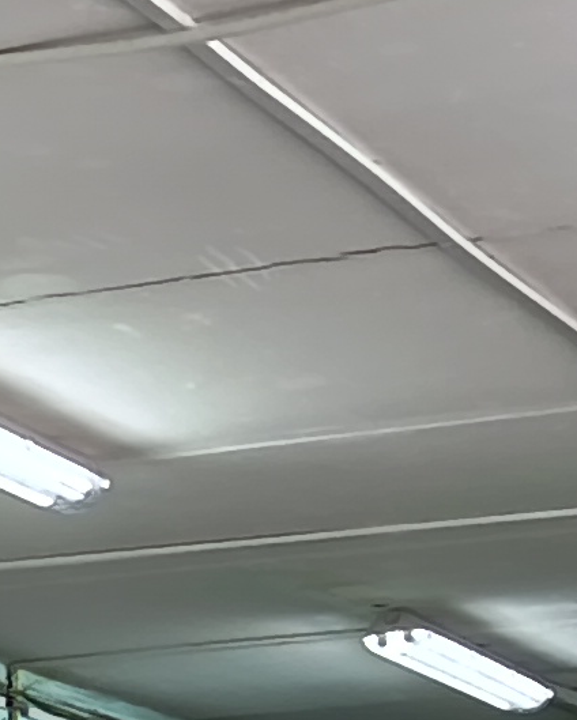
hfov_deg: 8.2
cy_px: 1158
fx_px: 3774
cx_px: -665
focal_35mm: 177
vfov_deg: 10.4
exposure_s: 1/50
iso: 510
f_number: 1.75
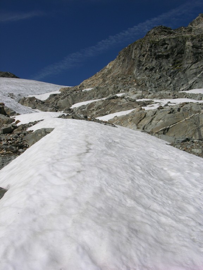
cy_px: 135
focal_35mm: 35
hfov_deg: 40.7
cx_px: 102
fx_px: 274
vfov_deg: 52.6
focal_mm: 8.9
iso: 50
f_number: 8
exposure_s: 1/380
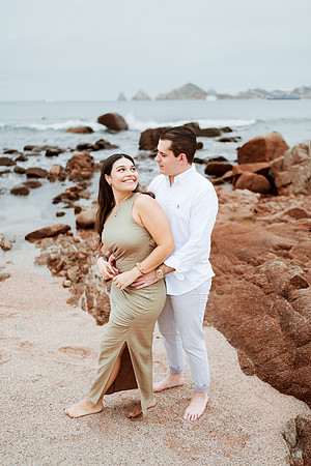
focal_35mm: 35
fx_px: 454
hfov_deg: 37.9
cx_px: 156
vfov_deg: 54.4
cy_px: 233
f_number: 1.8
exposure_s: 1/640
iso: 125
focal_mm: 35
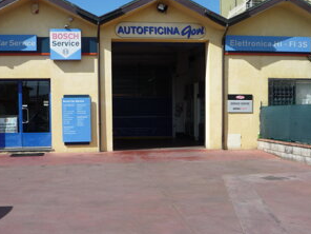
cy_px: 140
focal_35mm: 52
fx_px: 467
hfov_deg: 36.8
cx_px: 146
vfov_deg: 28.0
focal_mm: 6.8
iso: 100
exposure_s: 1/800
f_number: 4.5
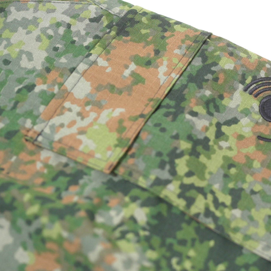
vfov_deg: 28.1
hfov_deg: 27.0
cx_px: 252
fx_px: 540
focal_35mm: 61
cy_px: 154
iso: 320
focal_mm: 35
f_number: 2.8
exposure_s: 1/200
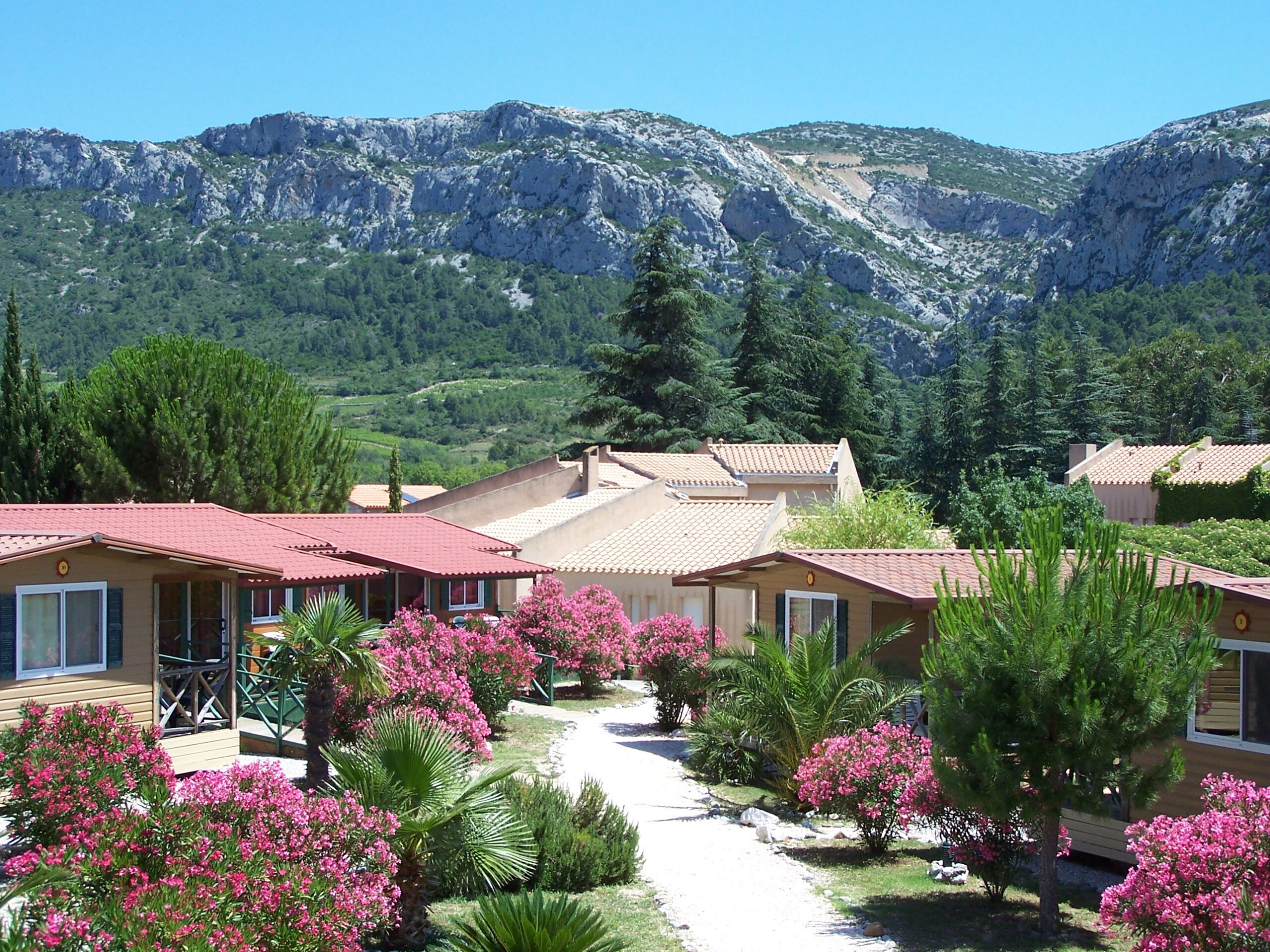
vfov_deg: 26.1
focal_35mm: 56
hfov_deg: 34.3
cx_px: 635
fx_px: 2055
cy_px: 476
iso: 80
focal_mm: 9.3
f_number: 3.1
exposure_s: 1/750
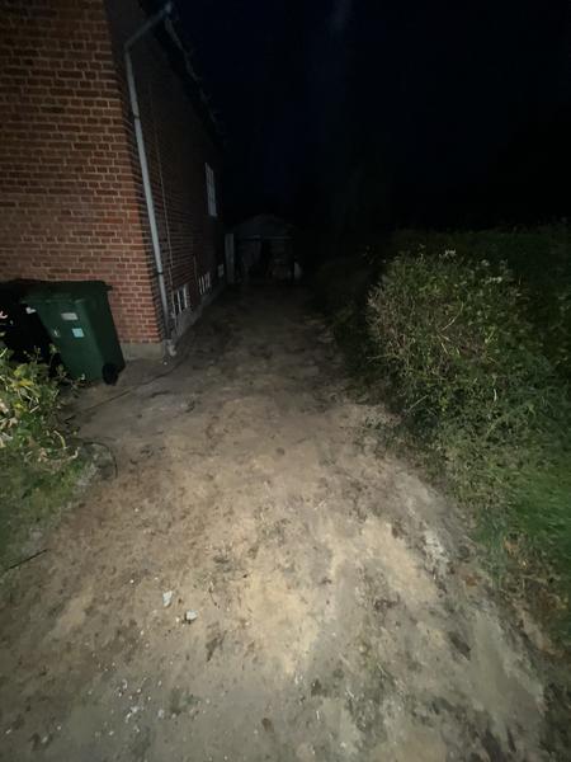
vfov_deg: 106.2
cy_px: 381
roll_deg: -1.8
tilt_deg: -25.7
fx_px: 286
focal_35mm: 13
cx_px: 286
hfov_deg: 89.9
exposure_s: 1/16
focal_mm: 1.57
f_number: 1.8
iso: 1000
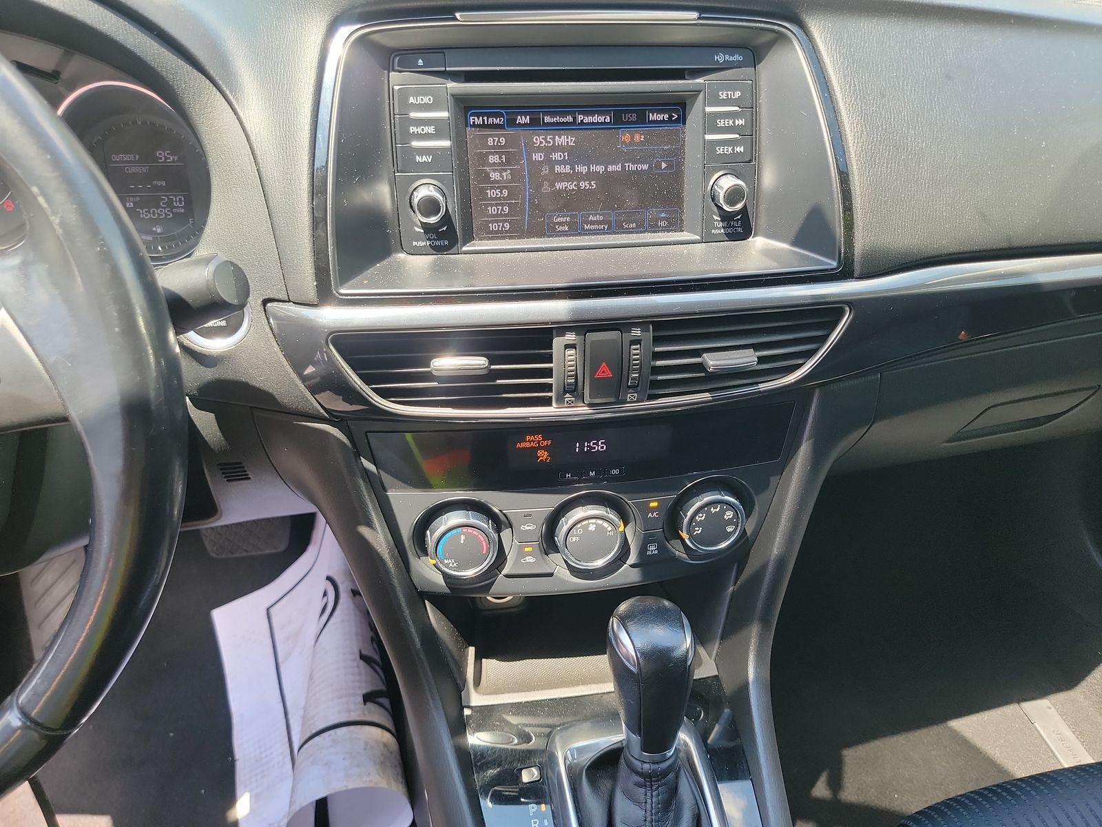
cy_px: 414
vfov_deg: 56.8
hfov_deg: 71.6
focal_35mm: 24
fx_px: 764
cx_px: 551
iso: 75
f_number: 1.8
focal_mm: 6.7
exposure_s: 1/59
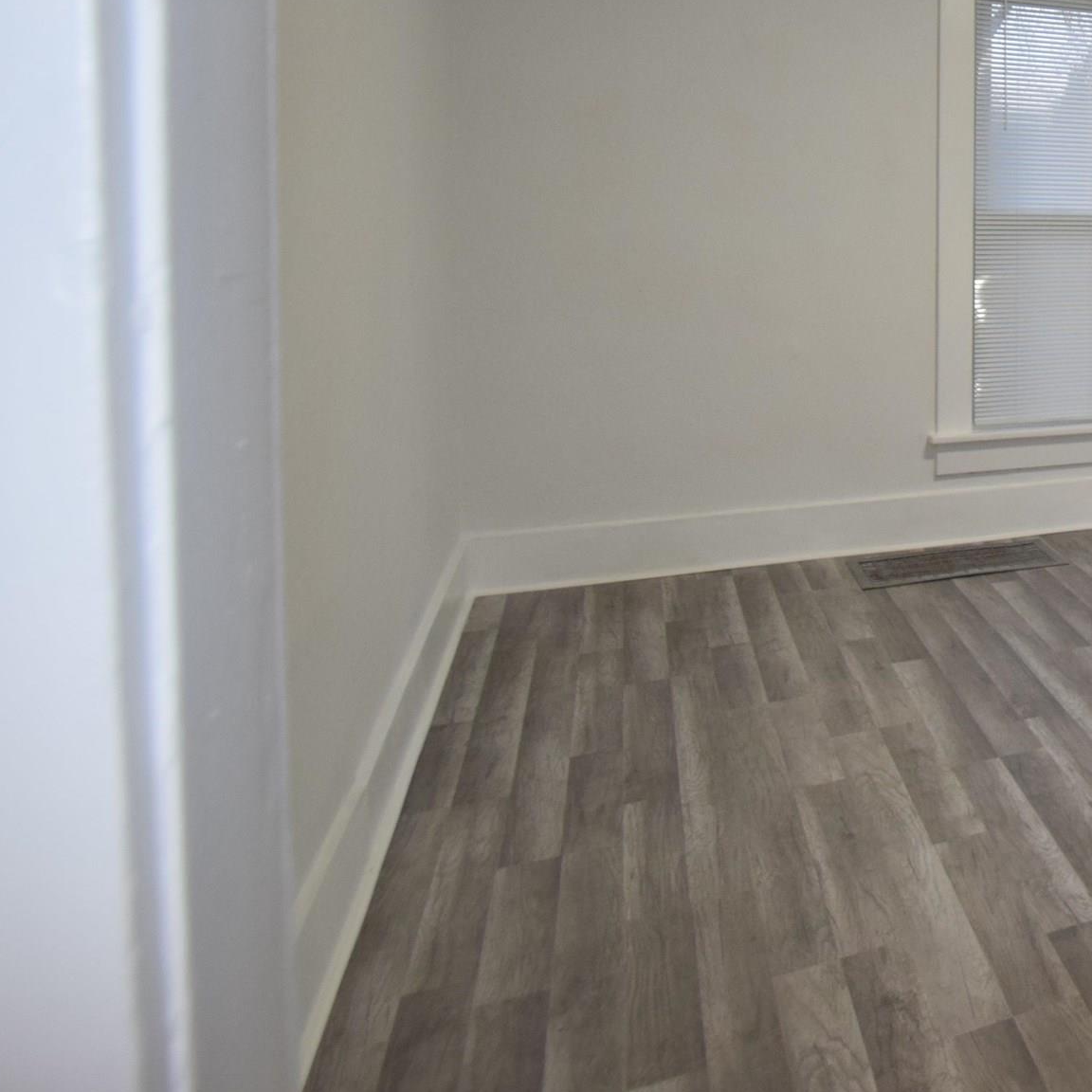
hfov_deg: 35.0
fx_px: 1213
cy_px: 246
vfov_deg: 46.3
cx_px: 1395
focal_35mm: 34
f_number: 4.5
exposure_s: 1/80
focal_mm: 10
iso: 640
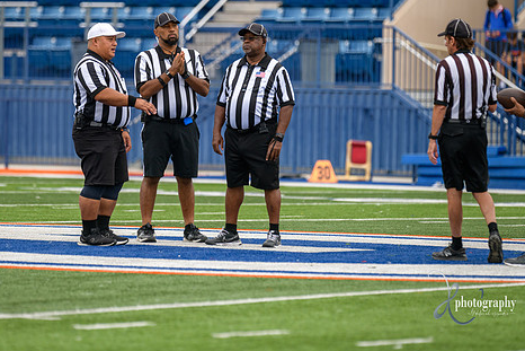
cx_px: 222
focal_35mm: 299
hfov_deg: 6.9
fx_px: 4362
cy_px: 135
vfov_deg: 4.6
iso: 200
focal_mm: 240
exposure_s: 1/1250
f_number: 2.8
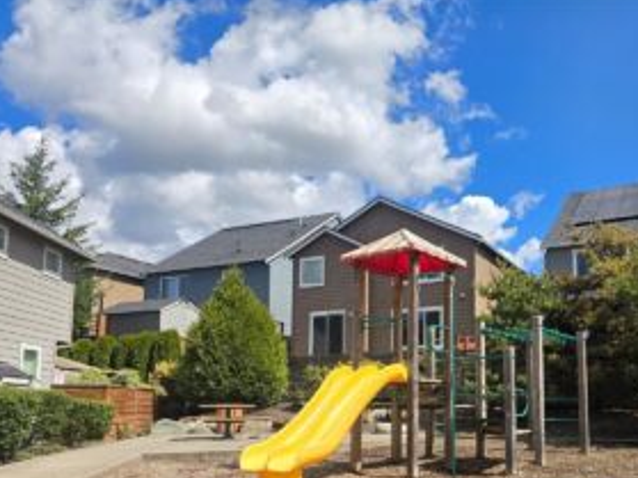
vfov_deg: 42.1
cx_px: 414
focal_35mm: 33
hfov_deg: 54.5
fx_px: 608
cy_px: 336
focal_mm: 6.3
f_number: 1.7
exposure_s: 1/892
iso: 12
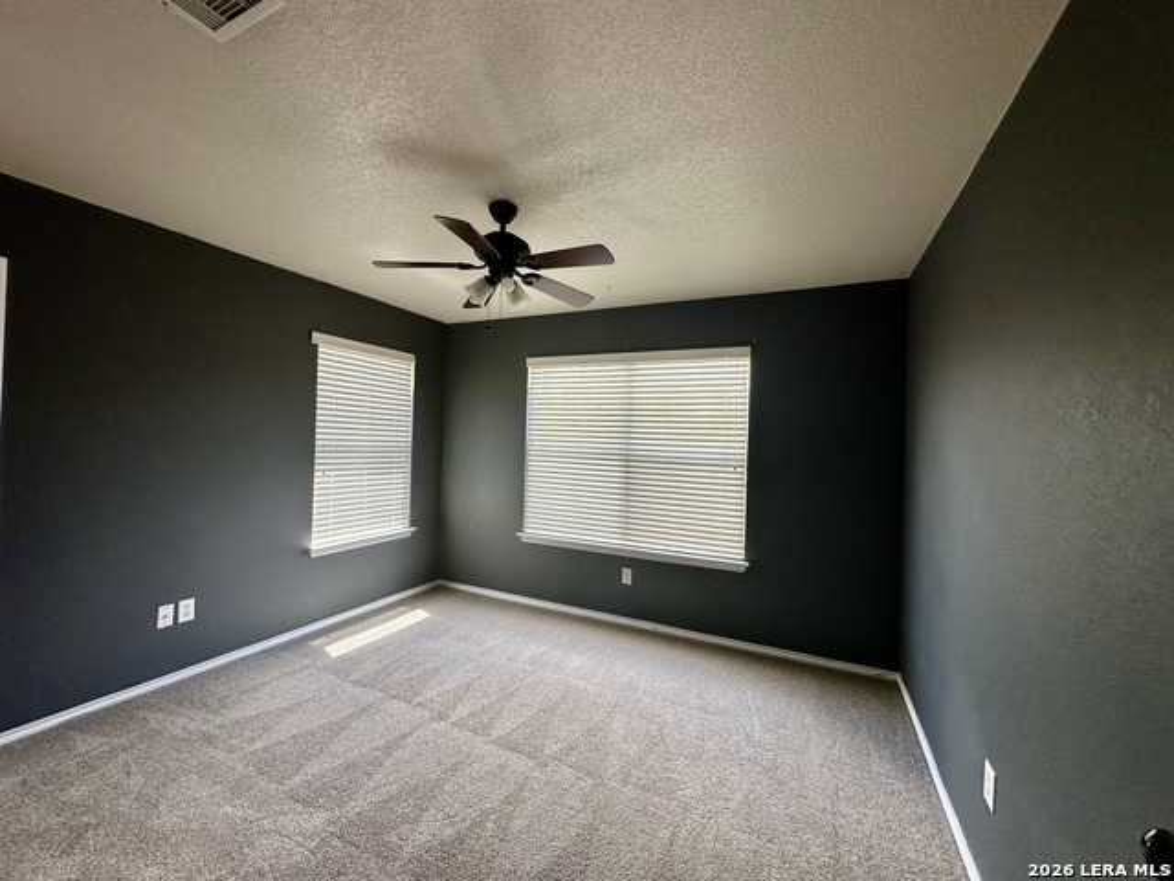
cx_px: 587
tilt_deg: +0.4
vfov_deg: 85.7
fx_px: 475
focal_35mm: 14
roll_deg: -1.7
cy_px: 440
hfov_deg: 102.1
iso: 64
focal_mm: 2.22
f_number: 2.2
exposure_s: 1/99
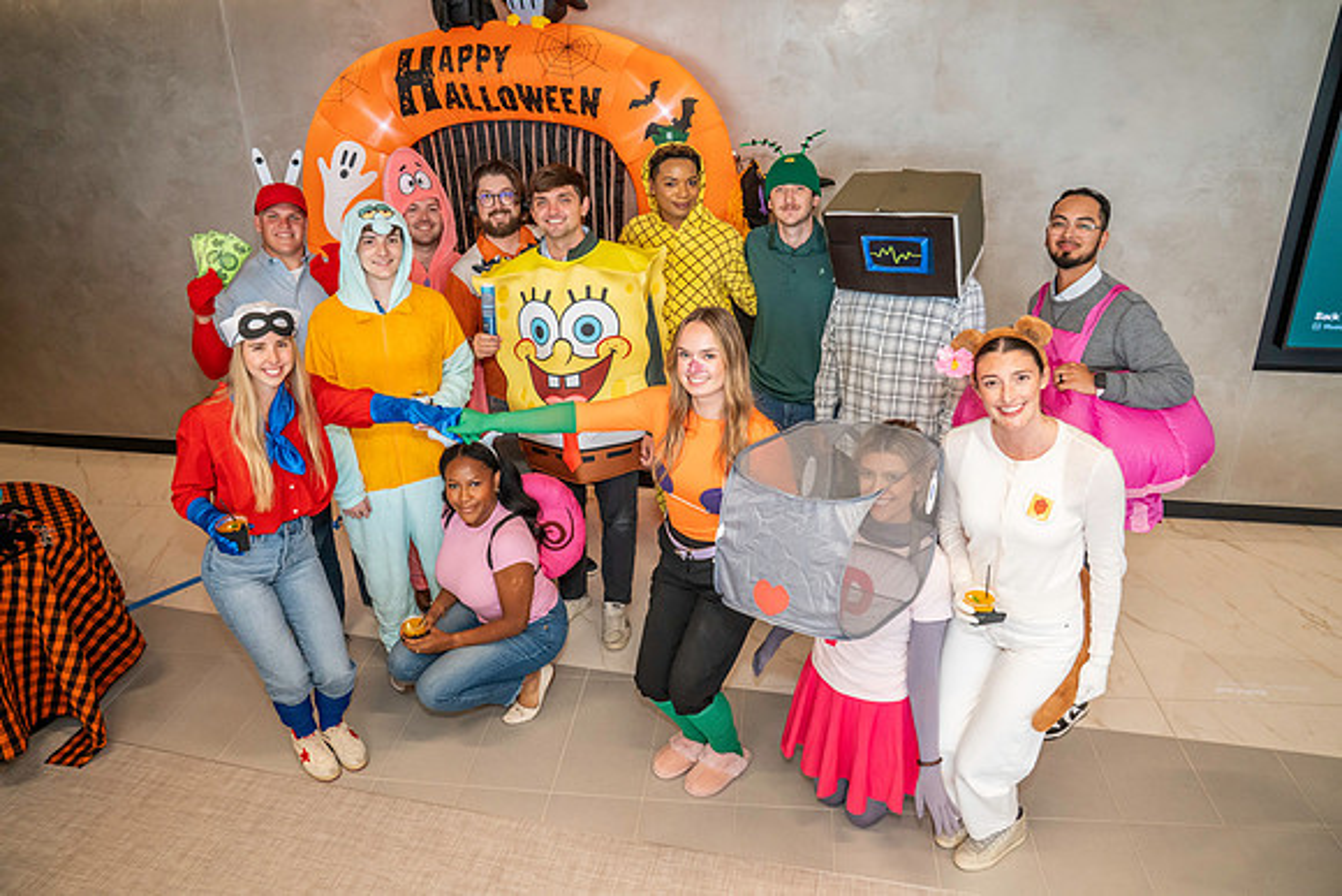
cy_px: 448
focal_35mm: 24
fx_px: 895
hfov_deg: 73.7
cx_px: 671
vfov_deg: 53.2
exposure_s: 1/160
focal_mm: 24
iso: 3200
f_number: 5.6
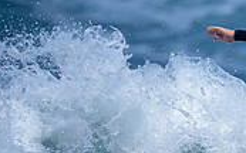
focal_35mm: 3140
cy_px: 243
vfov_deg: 0.4
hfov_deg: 0.7
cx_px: 288
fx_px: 21045
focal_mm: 800
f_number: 6.3
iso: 320
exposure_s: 1/2500
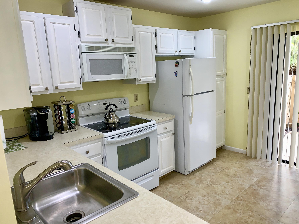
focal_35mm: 26
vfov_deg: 53.1
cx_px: 150
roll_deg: +2.8
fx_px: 225
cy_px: 112
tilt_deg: -10.8
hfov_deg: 67.3
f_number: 1.8
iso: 40
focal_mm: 4.25
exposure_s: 1/120
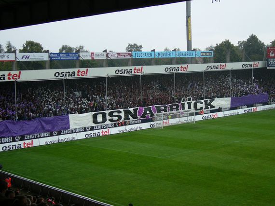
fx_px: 476
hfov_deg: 32.2
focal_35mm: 60
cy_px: 103
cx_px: 138
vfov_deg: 24.4
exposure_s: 1/80
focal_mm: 10
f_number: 3.7
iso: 50
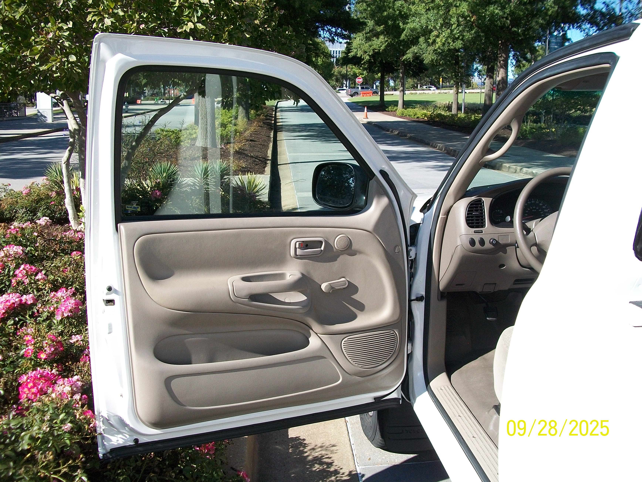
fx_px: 593
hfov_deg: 56.8
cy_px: 241
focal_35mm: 32
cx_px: 321
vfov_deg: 44.2
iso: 80
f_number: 2.9
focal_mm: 5.7
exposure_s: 1/640
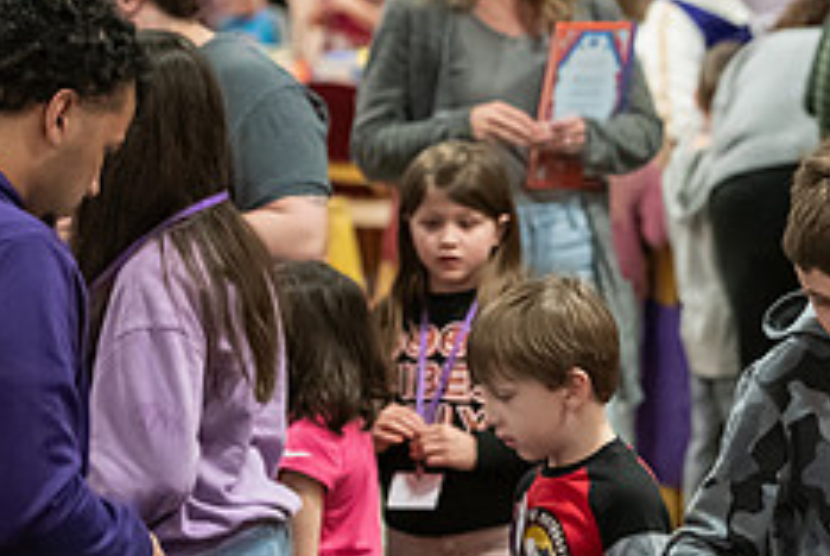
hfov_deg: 8.7
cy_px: 237
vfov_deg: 5.8
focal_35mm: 236
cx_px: 762
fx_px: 5448
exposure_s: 1/200
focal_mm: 95
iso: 3200
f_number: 3.2
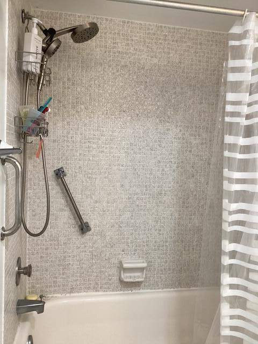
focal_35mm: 31
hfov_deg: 45.4
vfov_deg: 58.4
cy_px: 172
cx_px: 129
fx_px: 308
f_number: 2.4
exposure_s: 1/60
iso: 125
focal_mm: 3.3
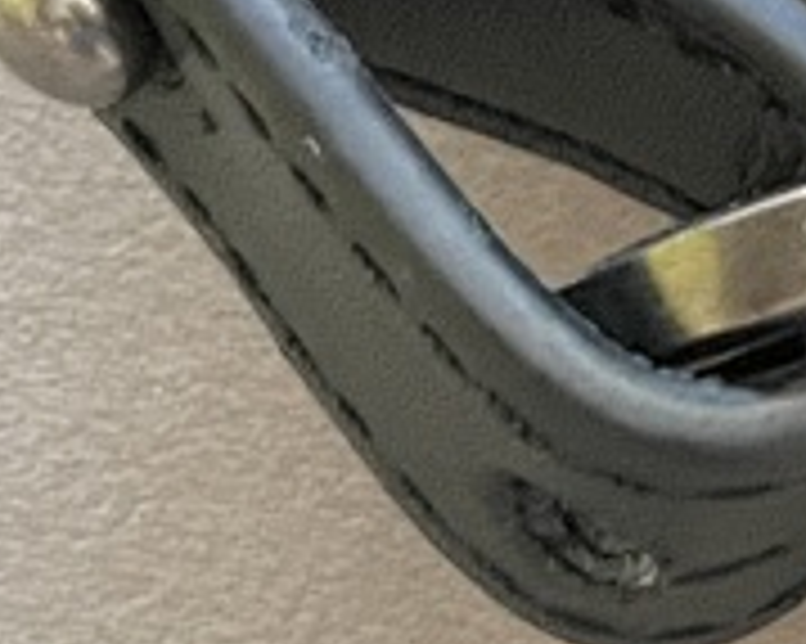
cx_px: 1423
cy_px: -491
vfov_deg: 9.6
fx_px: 3648
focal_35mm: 153
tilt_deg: -66.3
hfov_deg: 11.7
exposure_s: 1/25
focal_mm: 4.2
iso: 800
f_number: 1.6
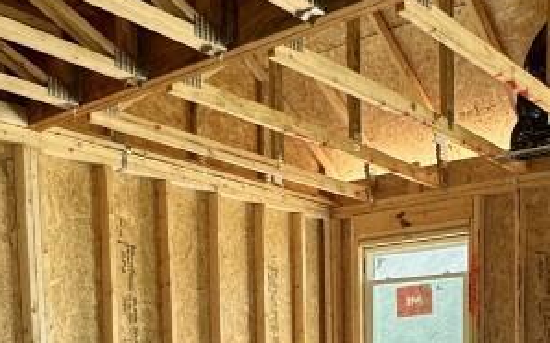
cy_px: 450
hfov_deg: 39.1
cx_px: 373
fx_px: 764
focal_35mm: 51
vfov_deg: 22.5
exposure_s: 1/99
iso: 80
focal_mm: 2.22
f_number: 2.2
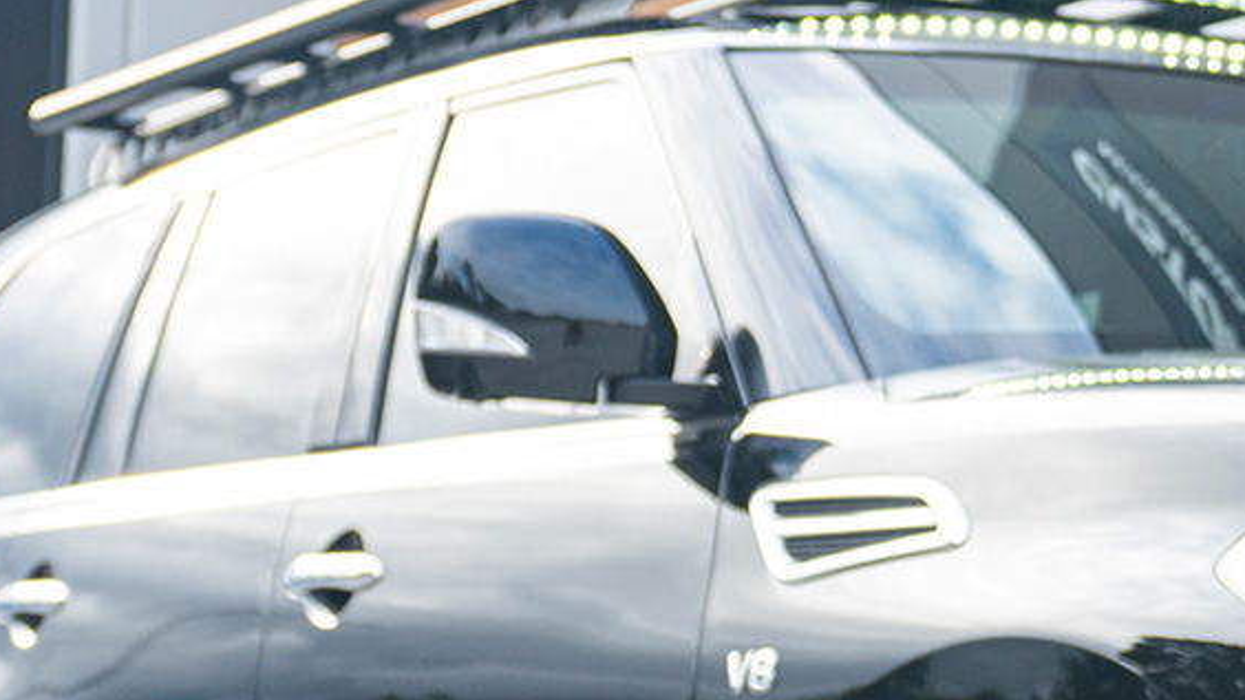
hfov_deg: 21.0
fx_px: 3202
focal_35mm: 97
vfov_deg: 12.3
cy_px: 720
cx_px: 1360
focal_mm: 29
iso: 100
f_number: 4.5
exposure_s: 1/80
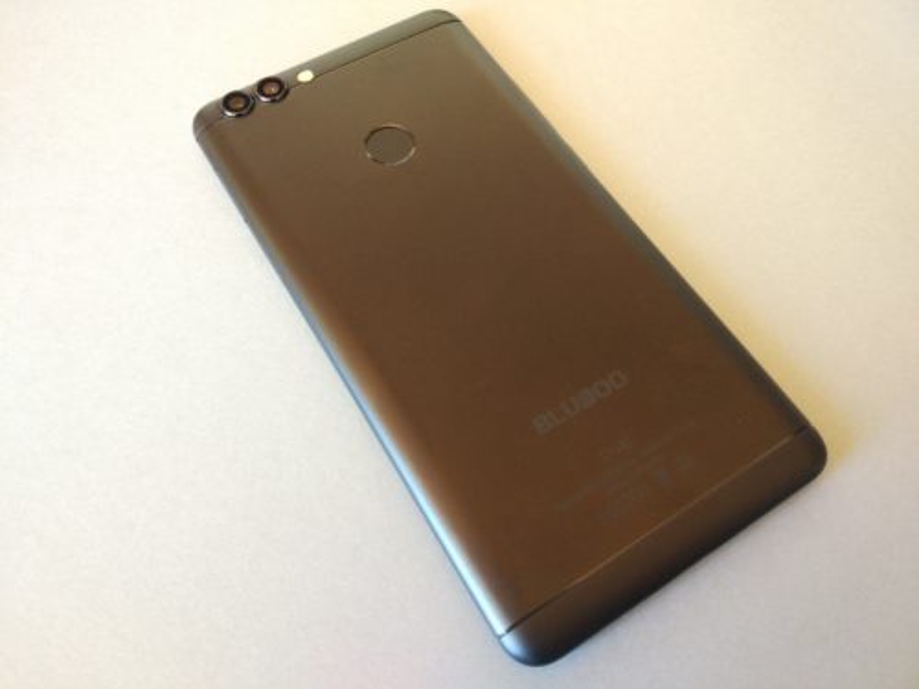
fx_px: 743
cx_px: 460
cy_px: 344
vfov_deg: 49.7
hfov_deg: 63.4
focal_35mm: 28
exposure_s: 1/20
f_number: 2
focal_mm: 4.26
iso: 429
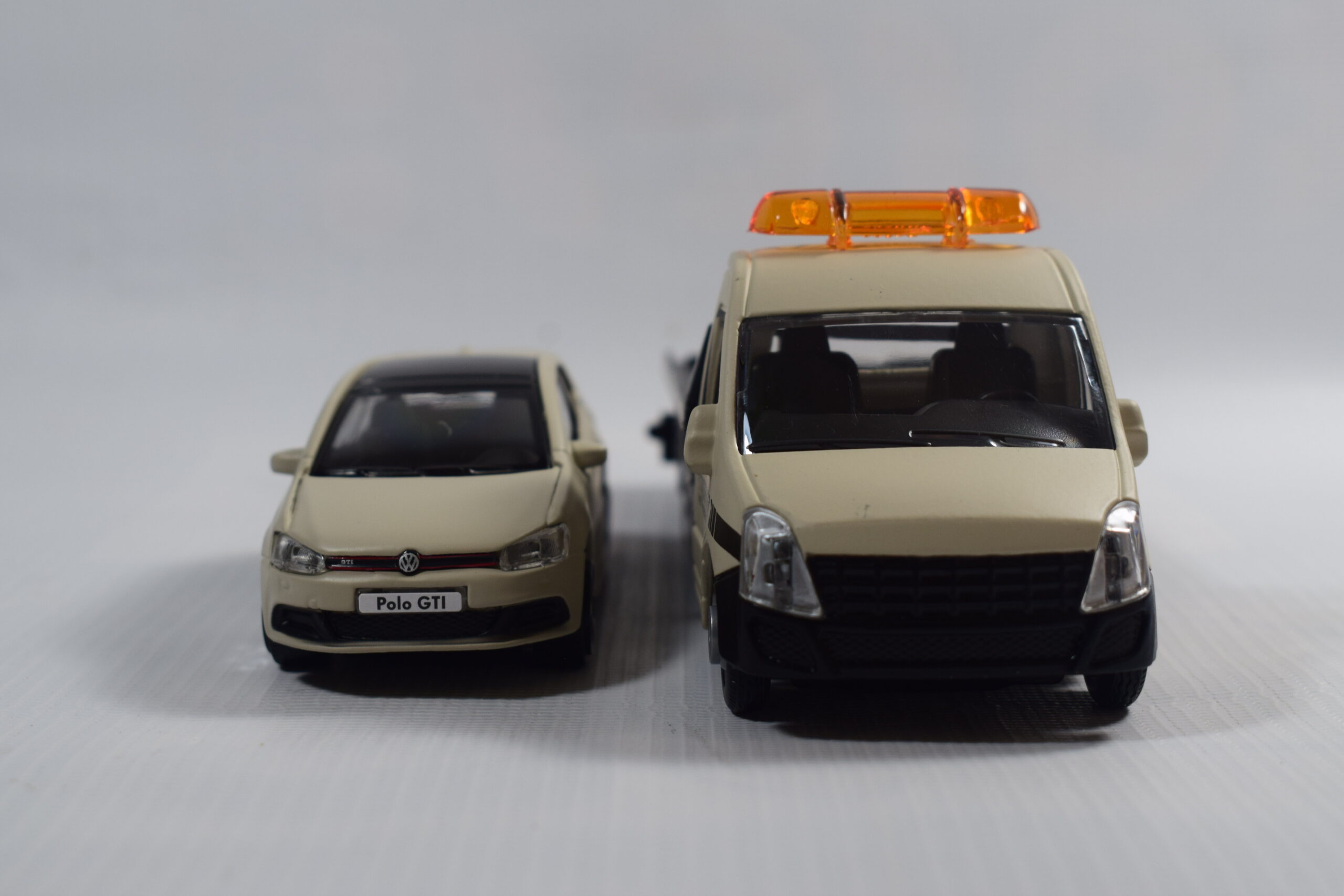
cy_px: 448
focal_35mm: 57
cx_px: 672
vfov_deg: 23.8
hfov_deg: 35.1
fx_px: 2128
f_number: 9
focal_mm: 38
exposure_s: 1/100
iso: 400
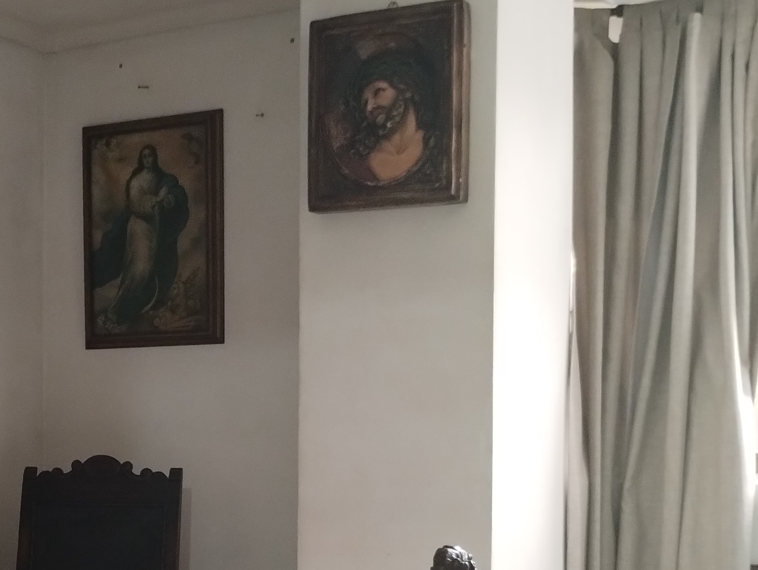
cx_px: 98
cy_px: 463
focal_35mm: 67
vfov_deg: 21.7
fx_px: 1469
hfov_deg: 28.0
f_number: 1.8
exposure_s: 1/24
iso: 1403
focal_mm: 4.27
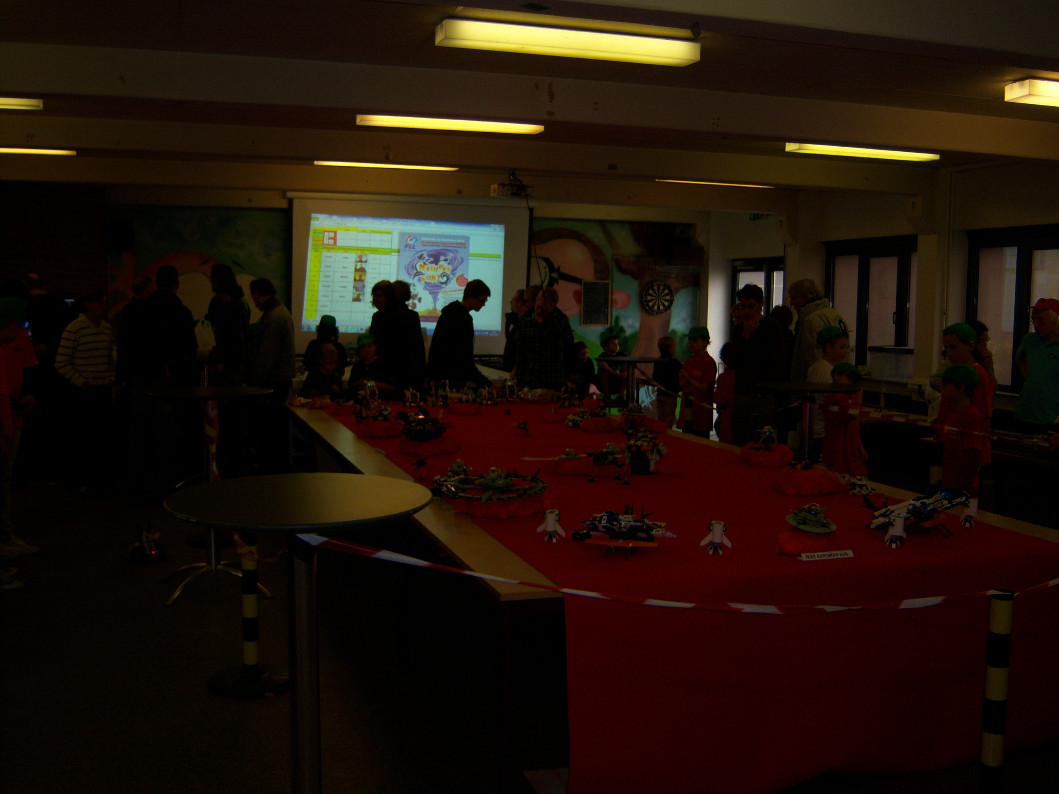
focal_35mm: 36
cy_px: 397
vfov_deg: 39.7
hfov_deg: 51.4
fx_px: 1101
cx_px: 530
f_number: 2.8
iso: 80
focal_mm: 7.5
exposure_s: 1/60
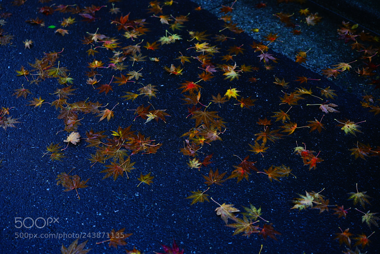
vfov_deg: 24.7
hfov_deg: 36.2
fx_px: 581
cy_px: 127
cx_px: 190
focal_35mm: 55
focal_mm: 55
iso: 400
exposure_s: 1/200
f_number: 3.5
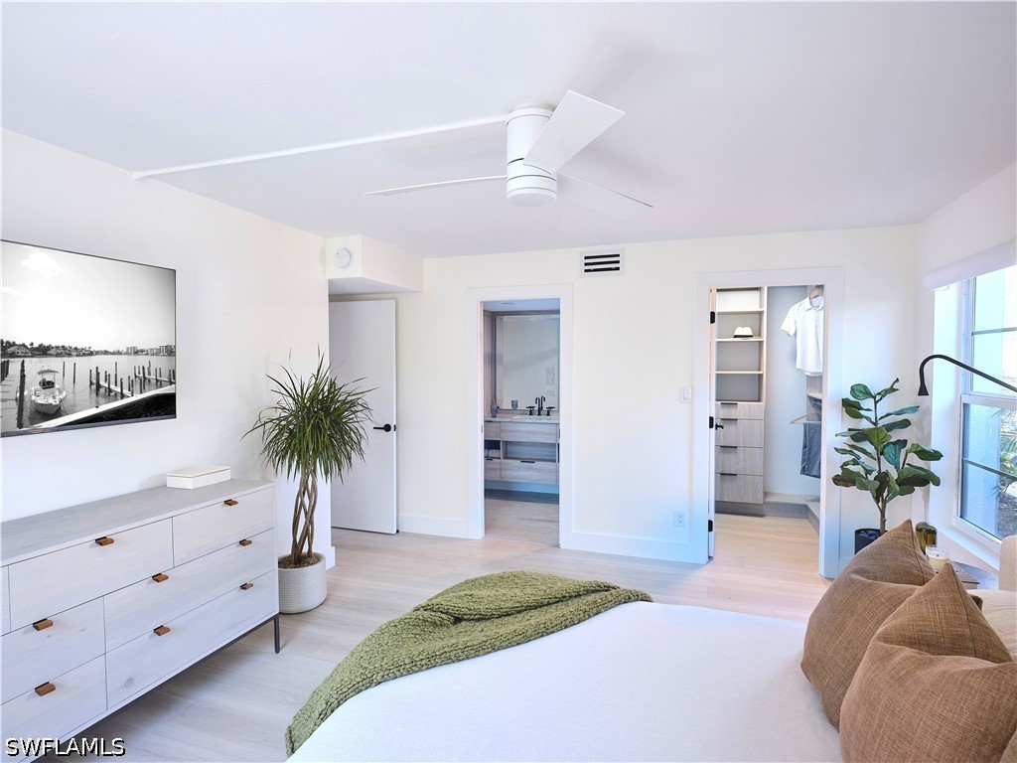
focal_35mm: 18
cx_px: 508
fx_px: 529
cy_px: 382
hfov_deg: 87.8
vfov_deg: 71.6
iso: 400
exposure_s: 1/20
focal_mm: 23
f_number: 9
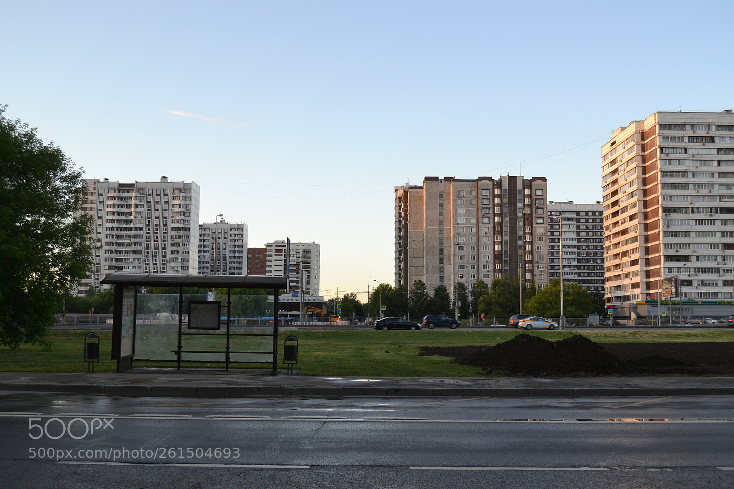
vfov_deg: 36.9
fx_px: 734
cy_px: 244
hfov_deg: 53.1
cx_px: 367
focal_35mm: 36
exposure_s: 1/125
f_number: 5.6
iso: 280
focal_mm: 24
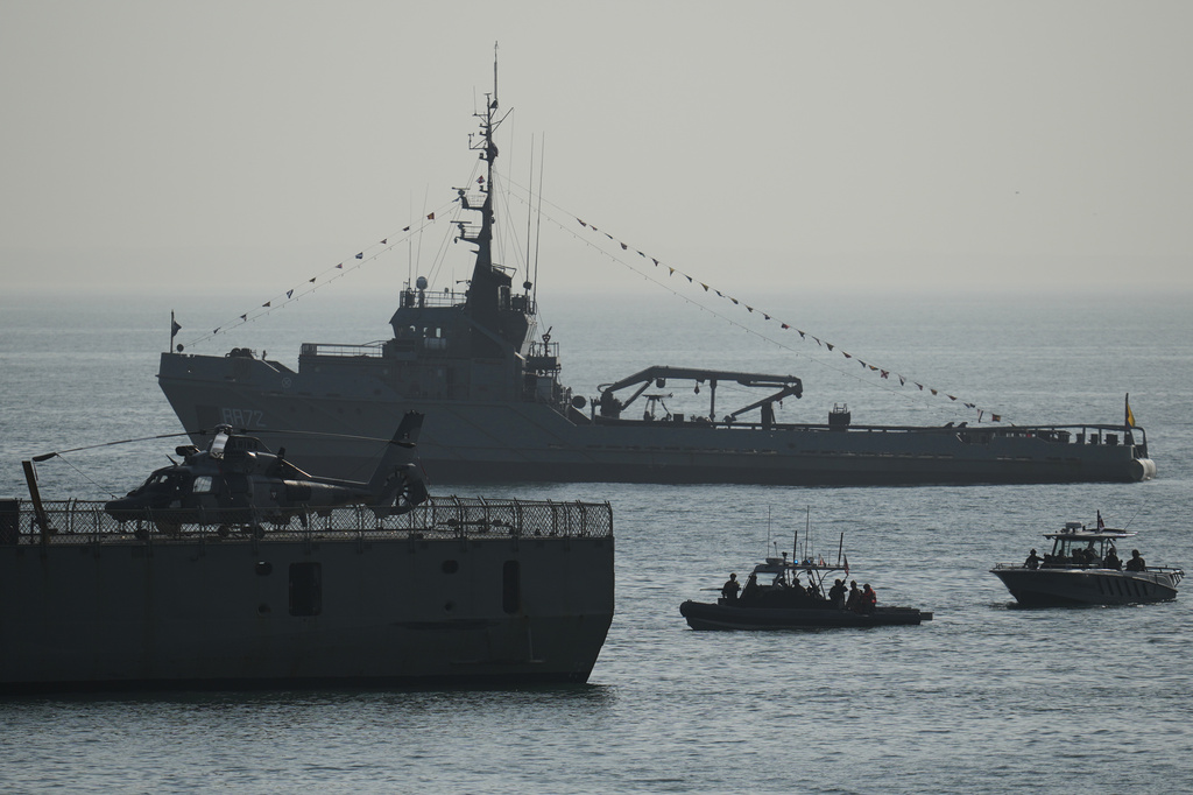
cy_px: 398
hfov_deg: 3.4
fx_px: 19876
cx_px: 596
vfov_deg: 2.3
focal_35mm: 600
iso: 100
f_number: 3.2
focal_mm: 400
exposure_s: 1/8000
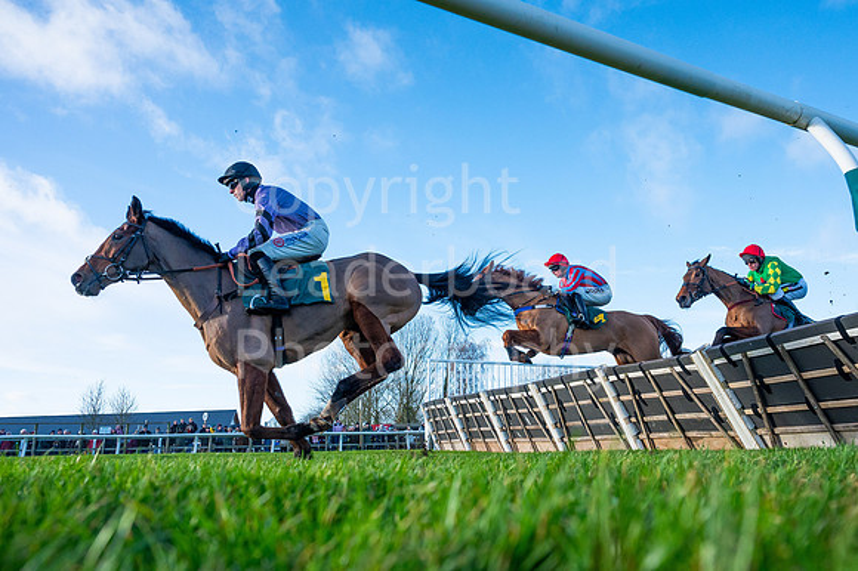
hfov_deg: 62.0
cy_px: 234
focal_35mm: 30
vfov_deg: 43.8
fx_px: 708
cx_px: 507
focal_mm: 24
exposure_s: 1/4000
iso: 800
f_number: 5
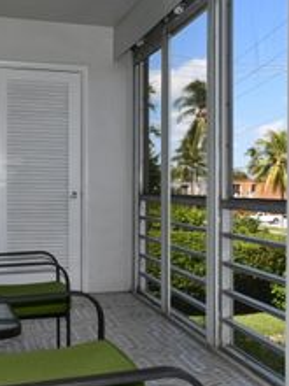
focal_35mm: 59
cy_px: 206
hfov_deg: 24.4
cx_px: 235
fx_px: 657
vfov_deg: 32.7
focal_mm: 18
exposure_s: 1/250
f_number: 6.3
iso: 100
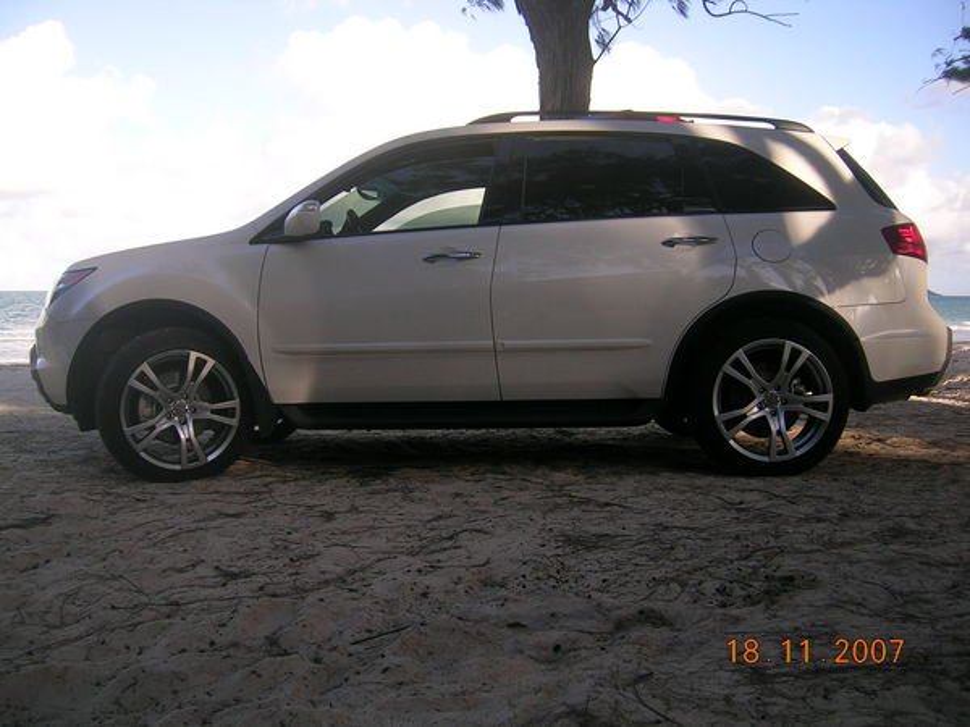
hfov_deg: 52.6
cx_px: 485
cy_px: 364
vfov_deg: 40.7
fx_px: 981
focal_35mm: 35
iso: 50
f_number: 2.8
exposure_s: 1/459
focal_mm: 5.4
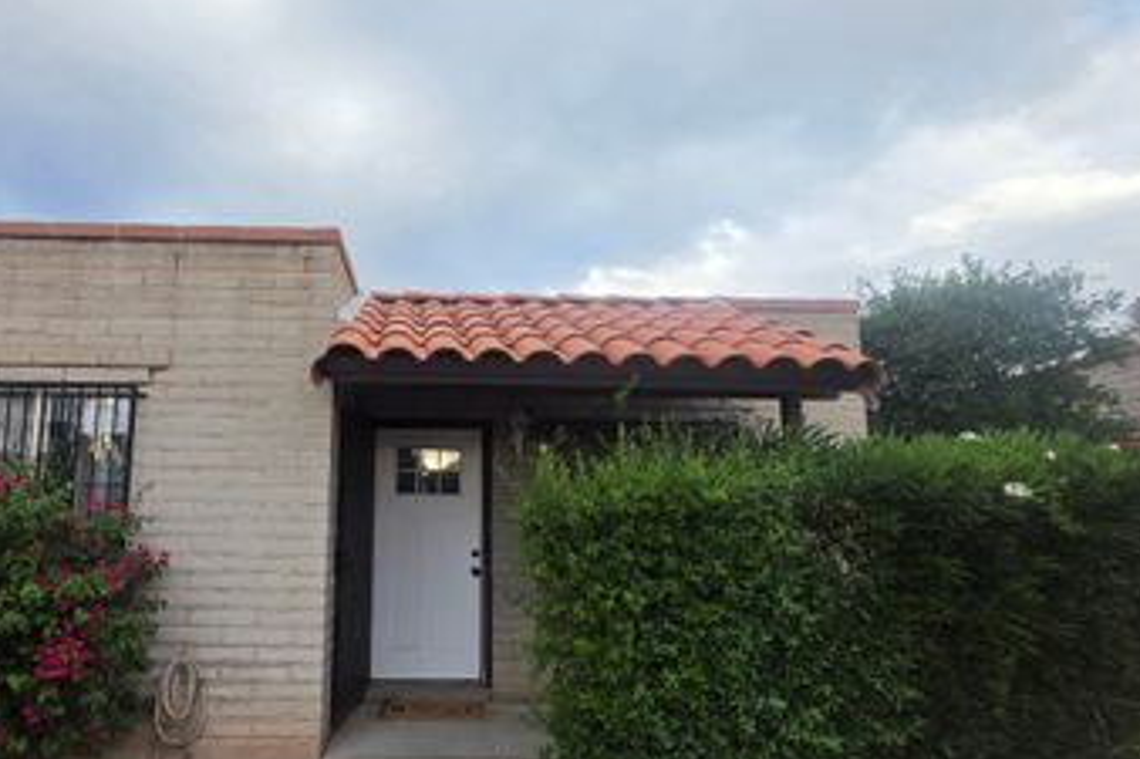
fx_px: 633
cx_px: 445
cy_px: 433
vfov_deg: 61.6
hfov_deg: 82.8
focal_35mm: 20
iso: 40
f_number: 1.9
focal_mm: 2.2
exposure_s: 1/367
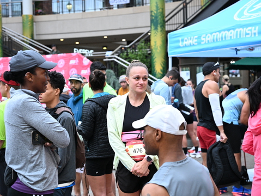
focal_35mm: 64
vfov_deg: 23.0
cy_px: 98
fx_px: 483
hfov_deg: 30.2
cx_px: 128
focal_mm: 58
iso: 3200
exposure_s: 1/500
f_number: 4
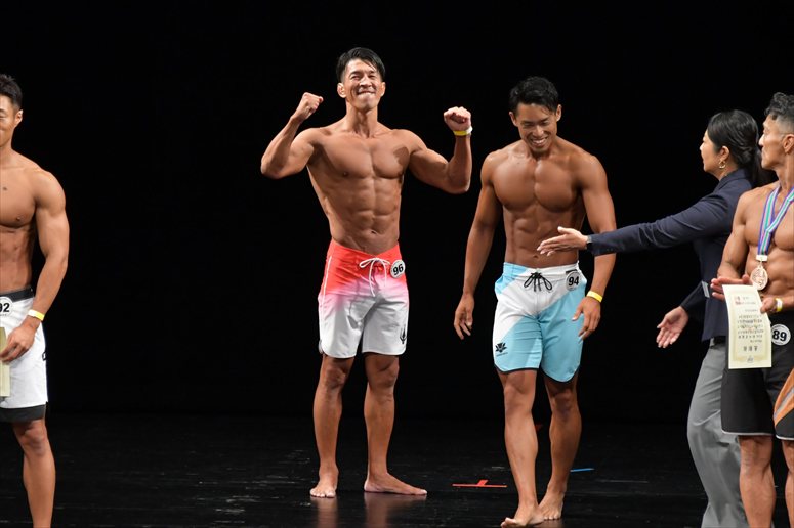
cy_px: 264
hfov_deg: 6.9
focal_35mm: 300
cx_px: 397
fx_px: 6614
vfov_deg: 4.6
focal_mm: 200
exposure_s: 1/400
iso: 3200
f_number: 5.6
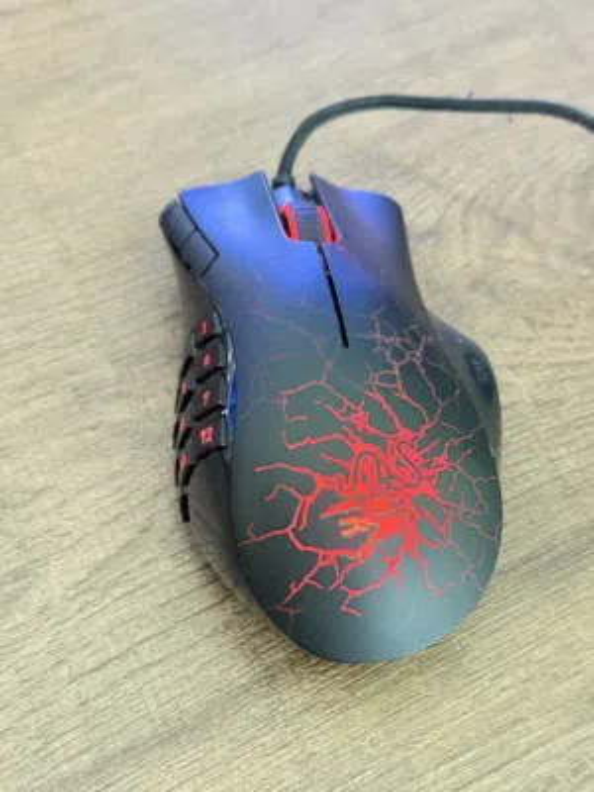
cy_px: 396
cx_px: 297
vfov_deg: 39.7
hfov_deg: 30.3
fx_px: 1098
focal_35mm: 48
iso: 640
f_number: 1.78
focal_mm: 6.76
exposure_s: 1/27
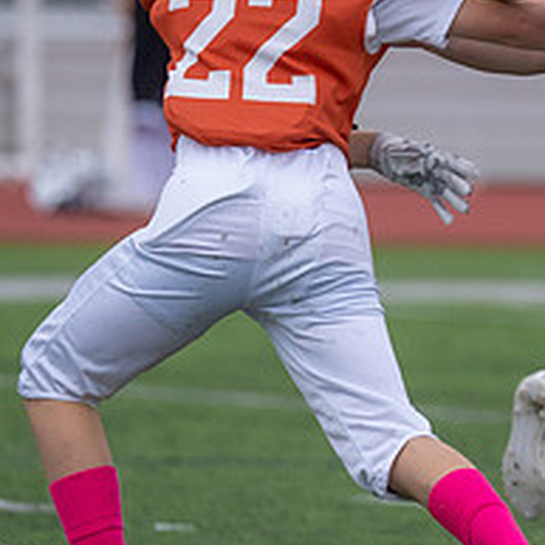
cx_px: 719
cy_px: 178
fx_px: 17332
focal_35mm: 973
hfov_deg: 1.8
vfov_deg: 1.8
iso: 640
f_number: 2.8
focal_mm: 200
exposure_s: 1/1250
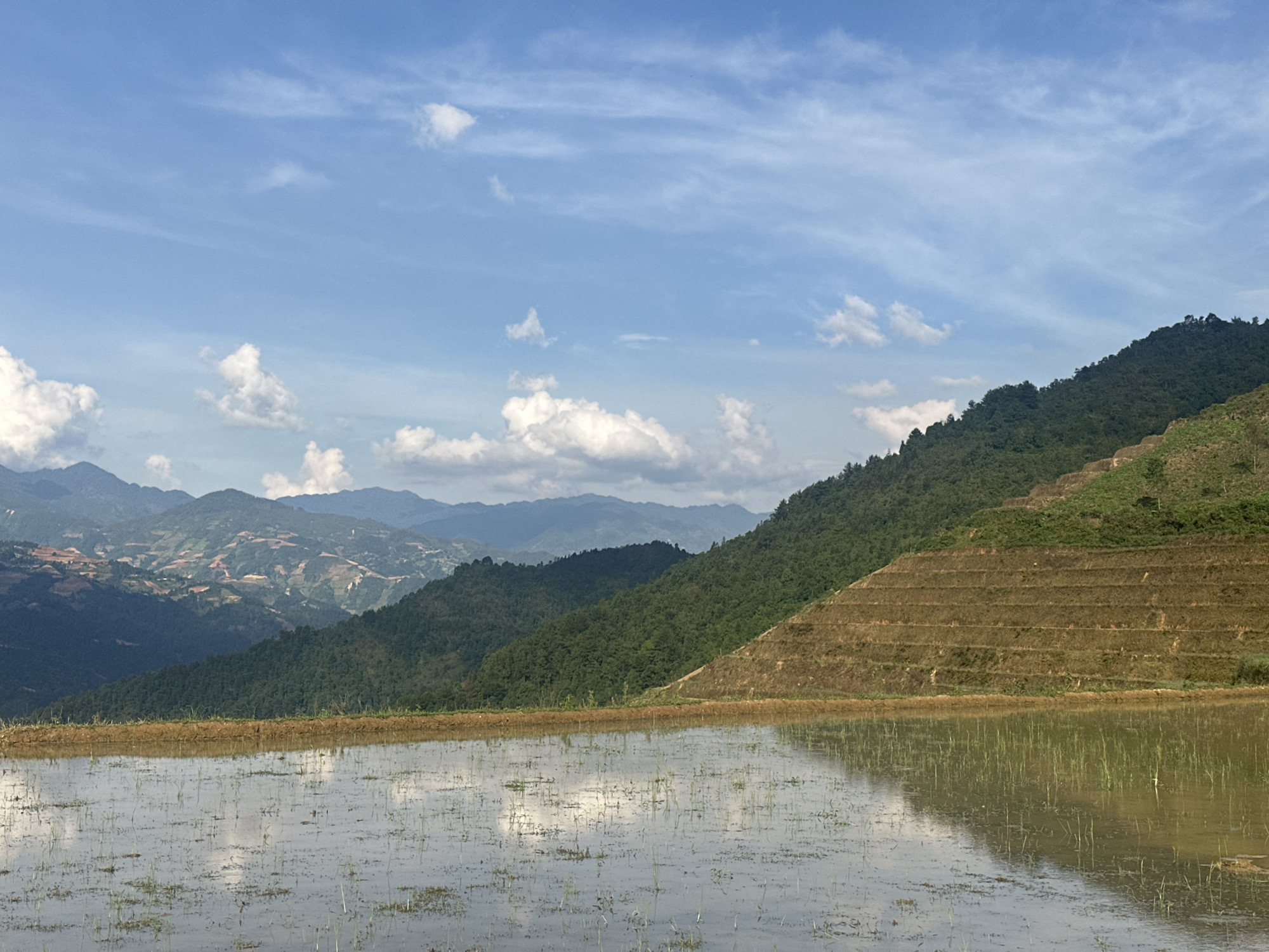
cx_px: 634
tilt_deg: +4.1
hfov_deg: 39.7
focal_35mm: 48
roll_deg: -0.6
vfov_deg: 30.3
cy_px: 476
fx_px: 1760
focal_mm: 6.86
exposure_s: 1/4367
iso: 64
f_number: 1.78
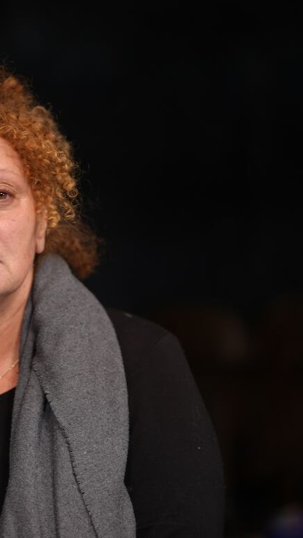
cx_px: 51
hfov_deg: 8.8
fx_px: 1956
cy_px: 268
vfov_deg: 15.7
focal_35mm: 137
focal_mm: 85
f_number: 1.8
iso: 200
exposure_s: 1/250
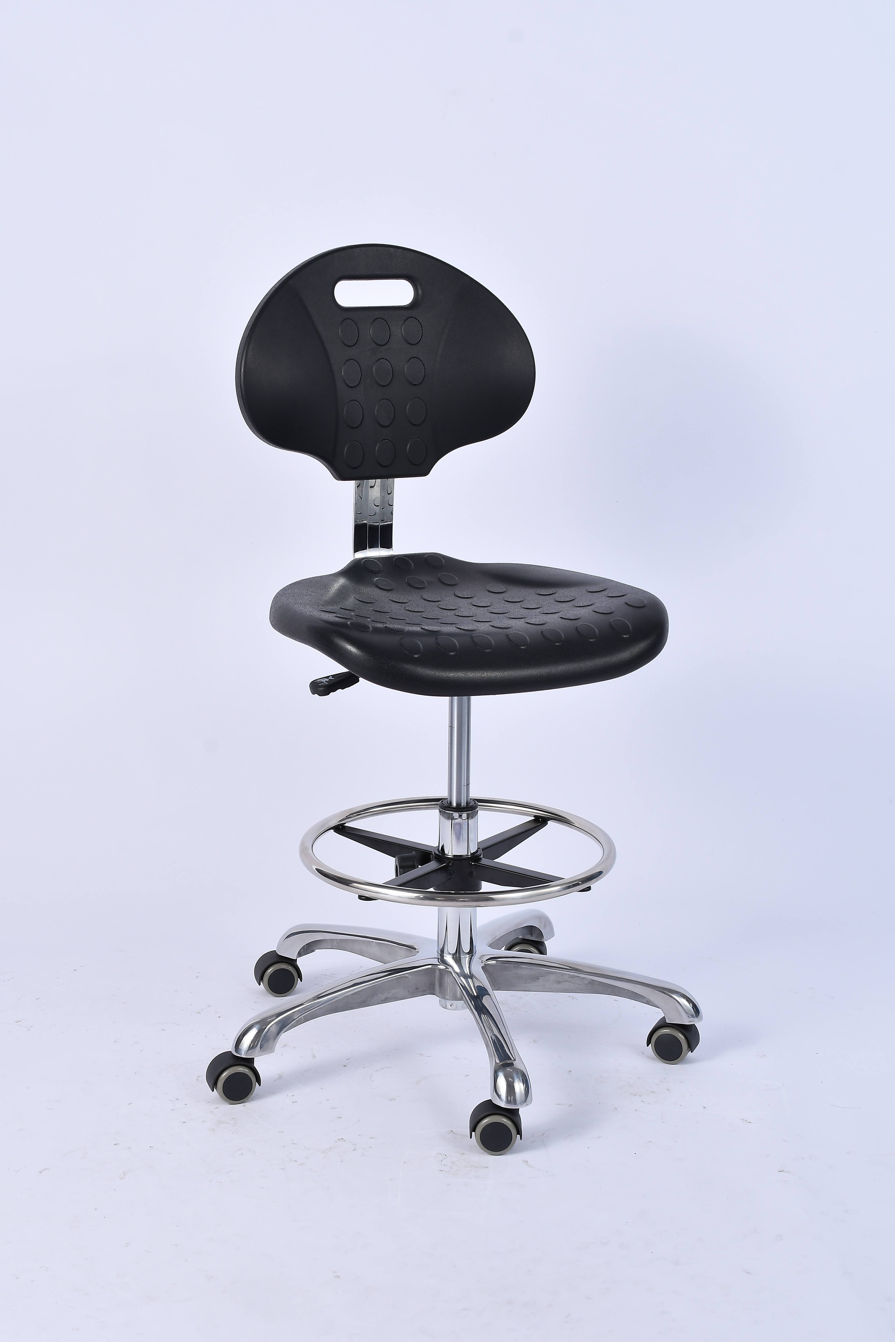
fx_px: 2237
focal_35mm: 60
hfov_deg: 22.6
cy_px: 671
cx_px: 448
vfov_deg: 33.4
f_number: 9
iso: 125
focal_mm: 40
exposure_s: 1/125
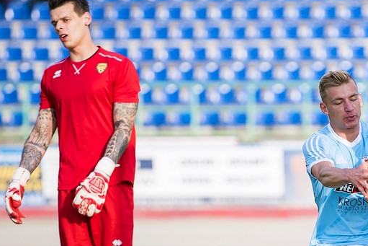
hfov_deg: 5.8
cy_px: 195
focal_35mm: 352
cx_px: 304
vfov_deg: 3.9
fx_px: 3599
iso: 320
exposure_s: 1/1600
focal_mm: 180
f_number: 2.8
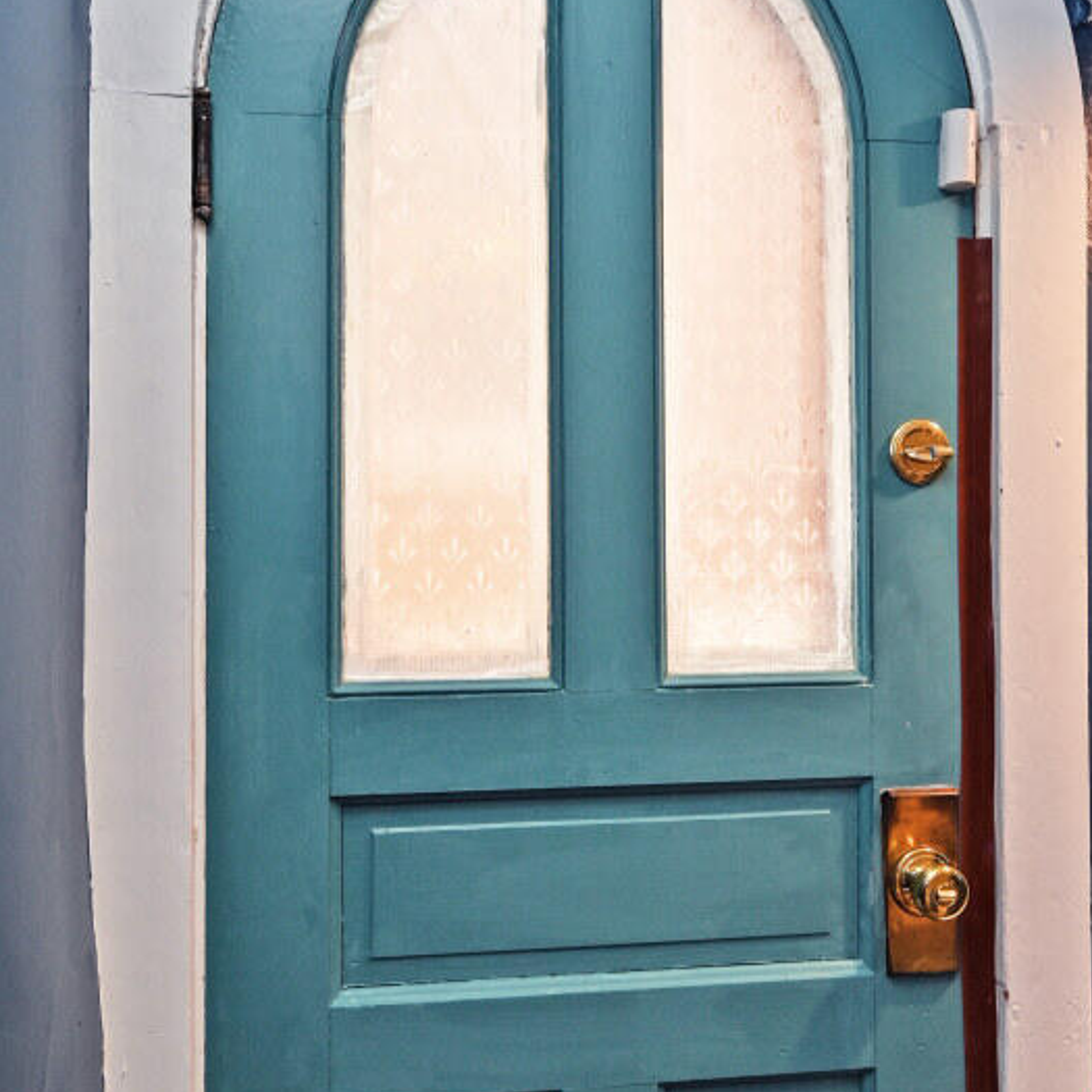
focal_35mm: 35
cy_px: 501
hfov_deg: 46.9
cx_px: 589
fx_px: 1257
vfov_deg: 46.9
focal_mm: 14.5
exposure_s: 1/60
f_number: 4
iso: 200
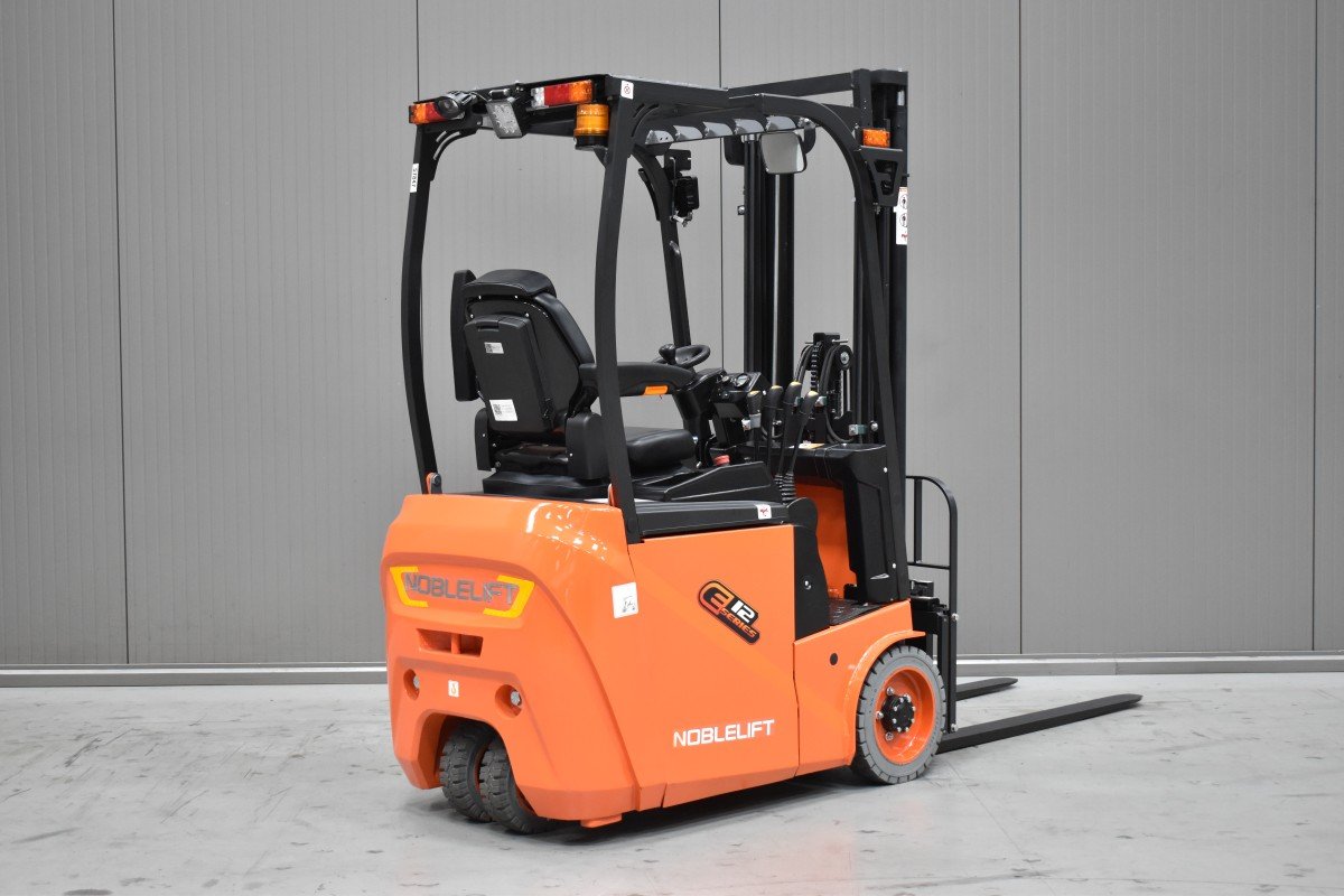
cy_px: 448
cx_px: 672
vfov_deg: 26.5
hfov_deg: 38.9
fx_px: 1904
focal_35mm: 51
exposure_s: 1/40
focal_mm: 34
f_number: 4.5
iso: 1250
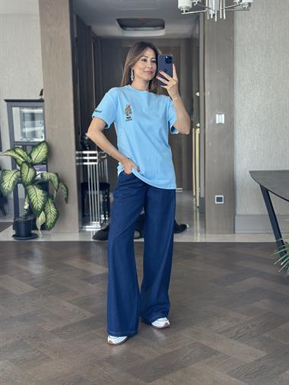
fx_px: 534
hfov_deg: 30.3
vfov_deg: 39.6
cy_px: 192
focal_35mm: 48
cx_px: 144
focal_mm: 6.86
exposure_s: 1/103
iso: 125
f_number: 1.78
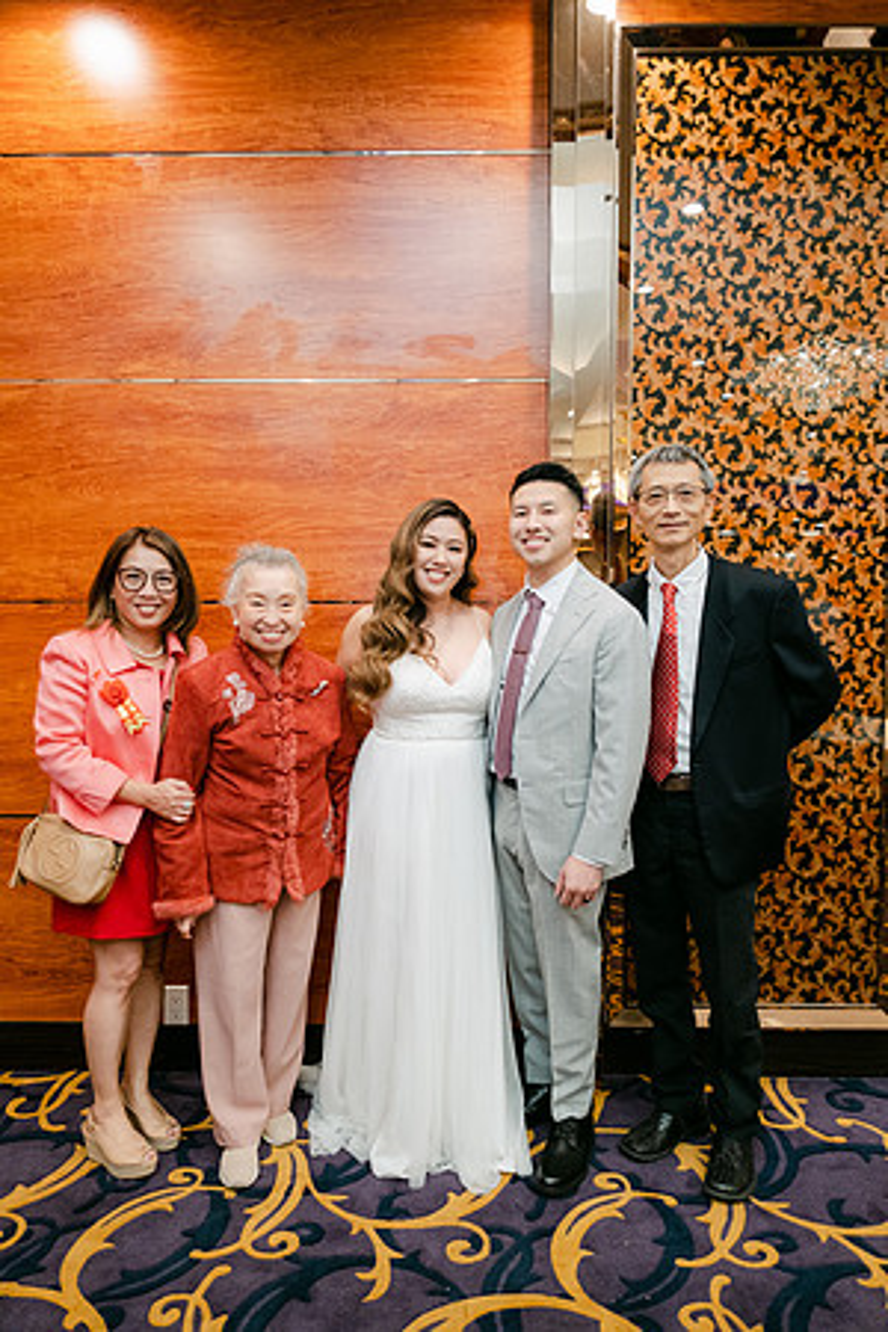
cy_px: 666
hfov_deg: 53.1
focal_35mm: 24
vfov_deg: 73.7
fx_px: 888
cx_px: 444
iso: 800
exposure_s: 1/125
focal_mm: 16
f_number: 2.8
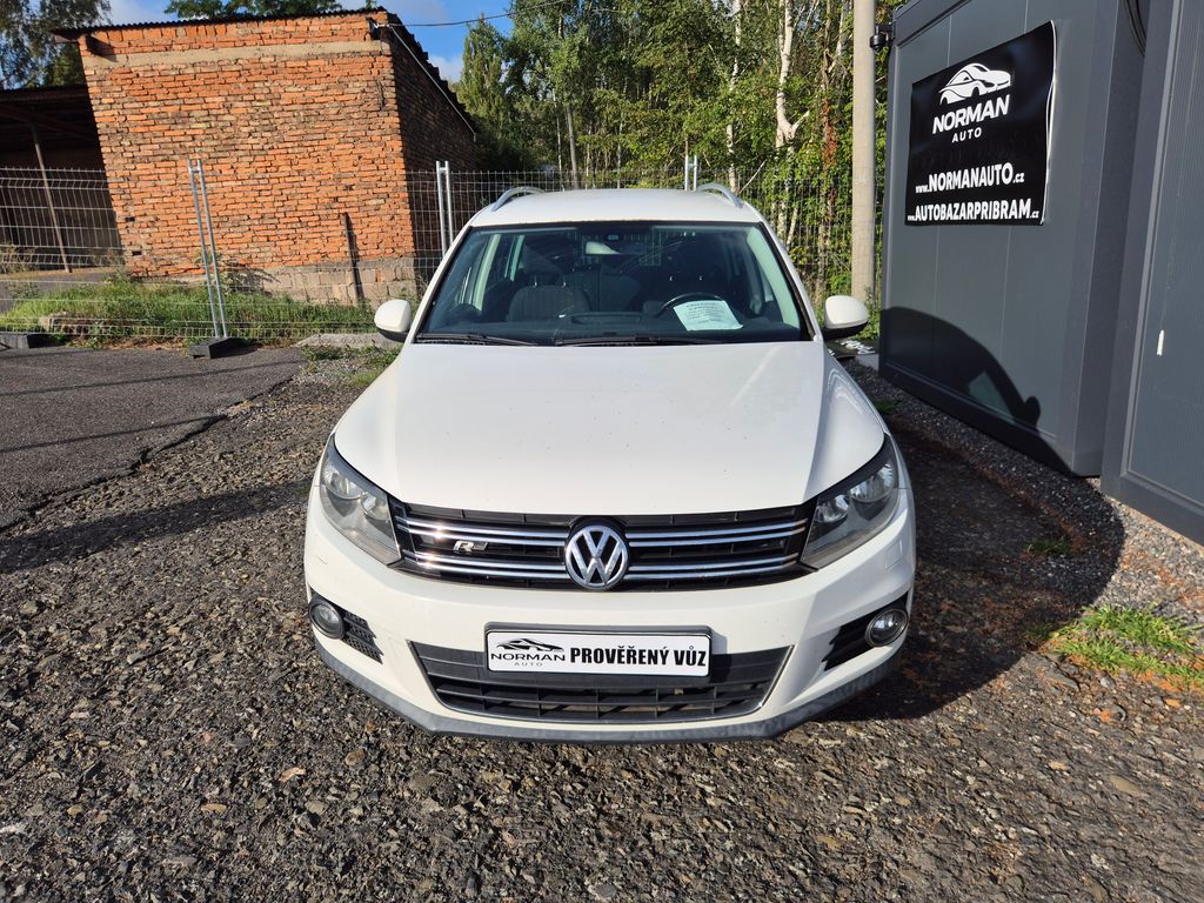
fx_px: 800
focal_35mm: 23
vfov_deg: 58.9
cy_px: 452
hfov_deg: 73.9
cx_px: 602
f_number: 1.8
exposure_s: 1/2320
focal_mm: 5.4
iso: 25
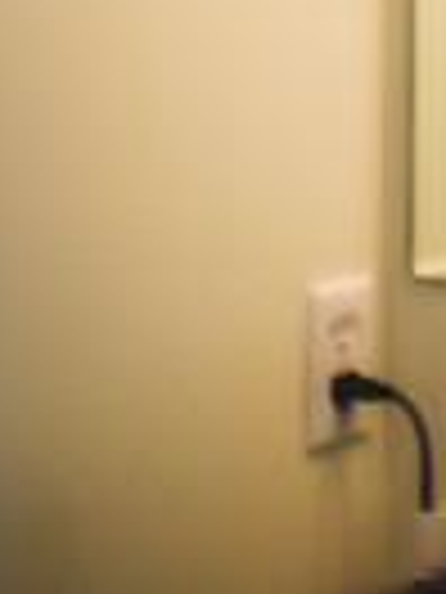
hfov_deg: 6.5
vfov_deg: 9.1
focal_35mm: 212
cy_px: -263
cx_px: 1288
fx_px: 3642
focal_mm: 50
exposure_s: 1/200
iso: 1600
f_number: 1.8
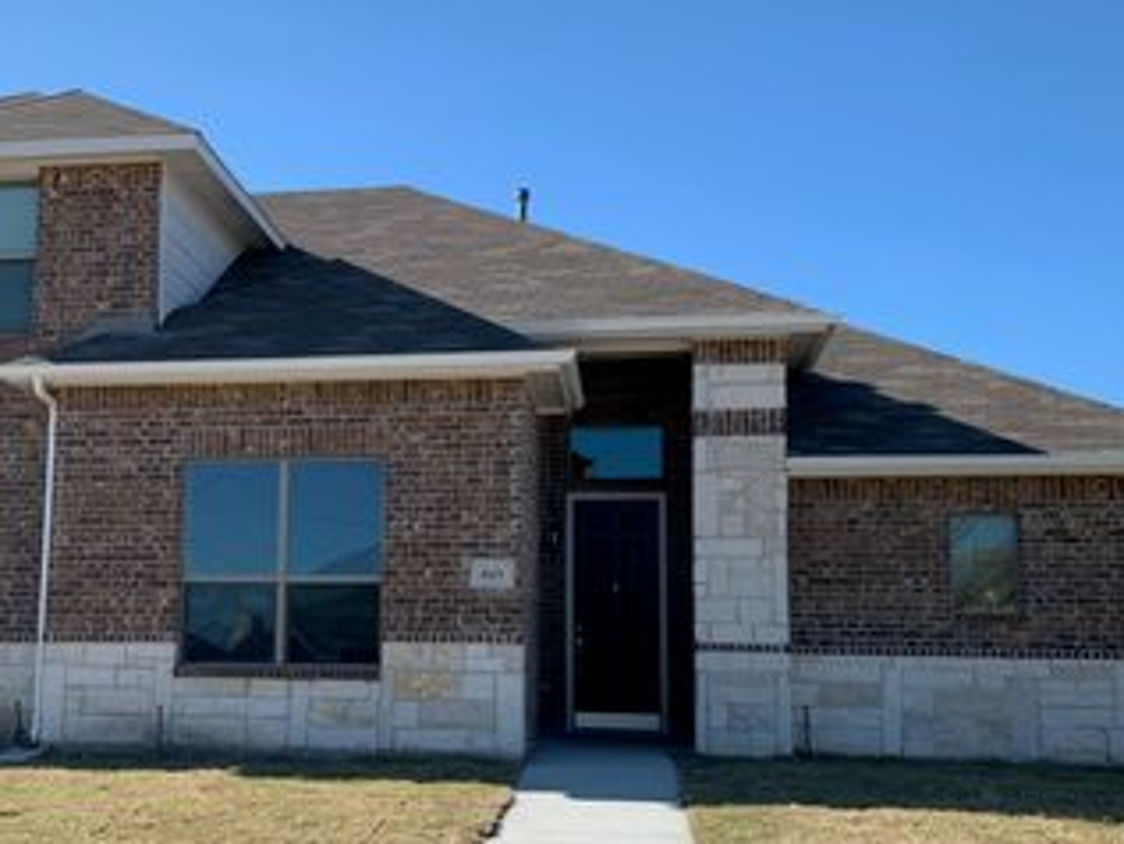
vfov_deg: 35.0
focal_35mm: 41
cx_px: 372
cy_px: 520
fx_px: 1332
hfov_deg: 45.1
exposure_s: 1/1610
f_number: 1.8
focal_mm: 4.25
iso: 25
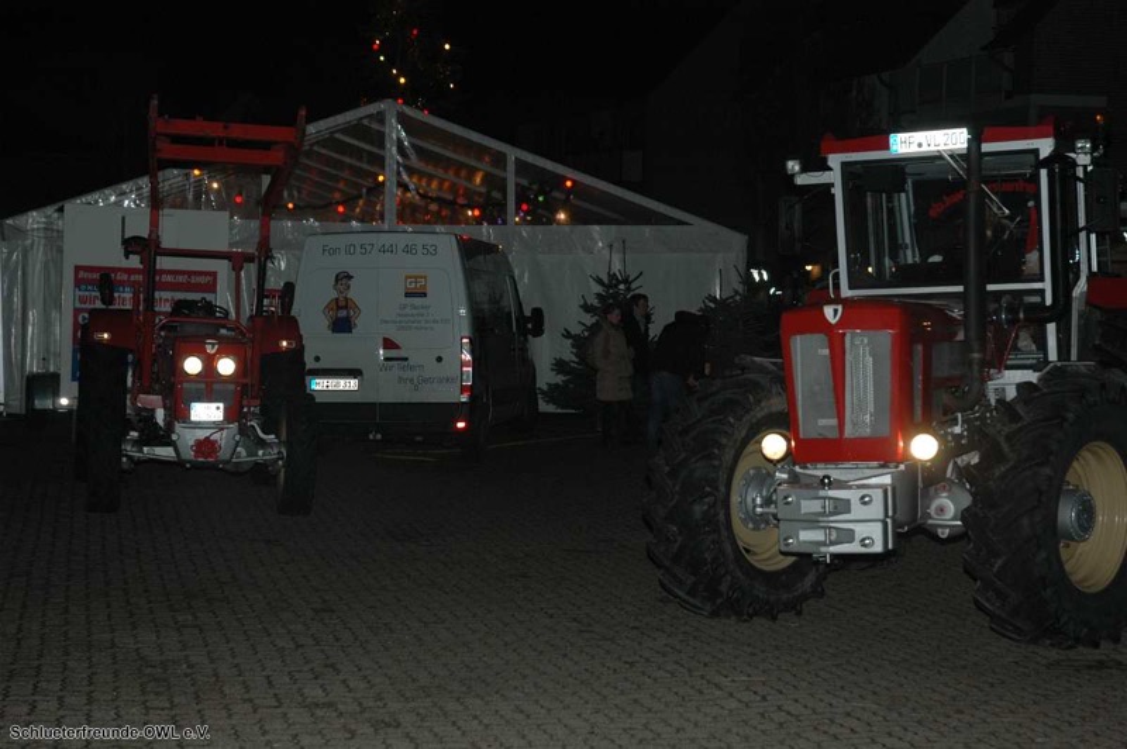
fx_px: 2064
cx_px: 564
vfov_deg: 20.6
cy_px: 374
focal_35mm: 66
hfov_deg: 30.5
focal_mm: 44
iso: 450
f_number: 5
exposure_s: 1/60
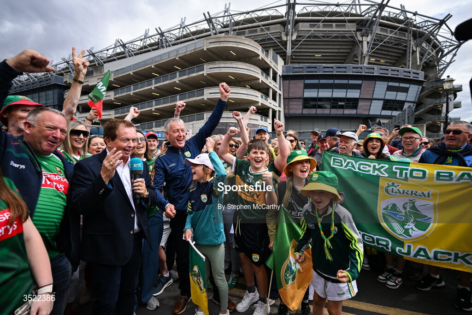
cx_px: 236
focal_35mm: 17
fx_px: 223
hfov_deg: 93.3
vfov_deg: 70.5
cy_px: 158
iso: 250
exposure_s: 1/3200
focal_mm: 17
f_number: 2.8
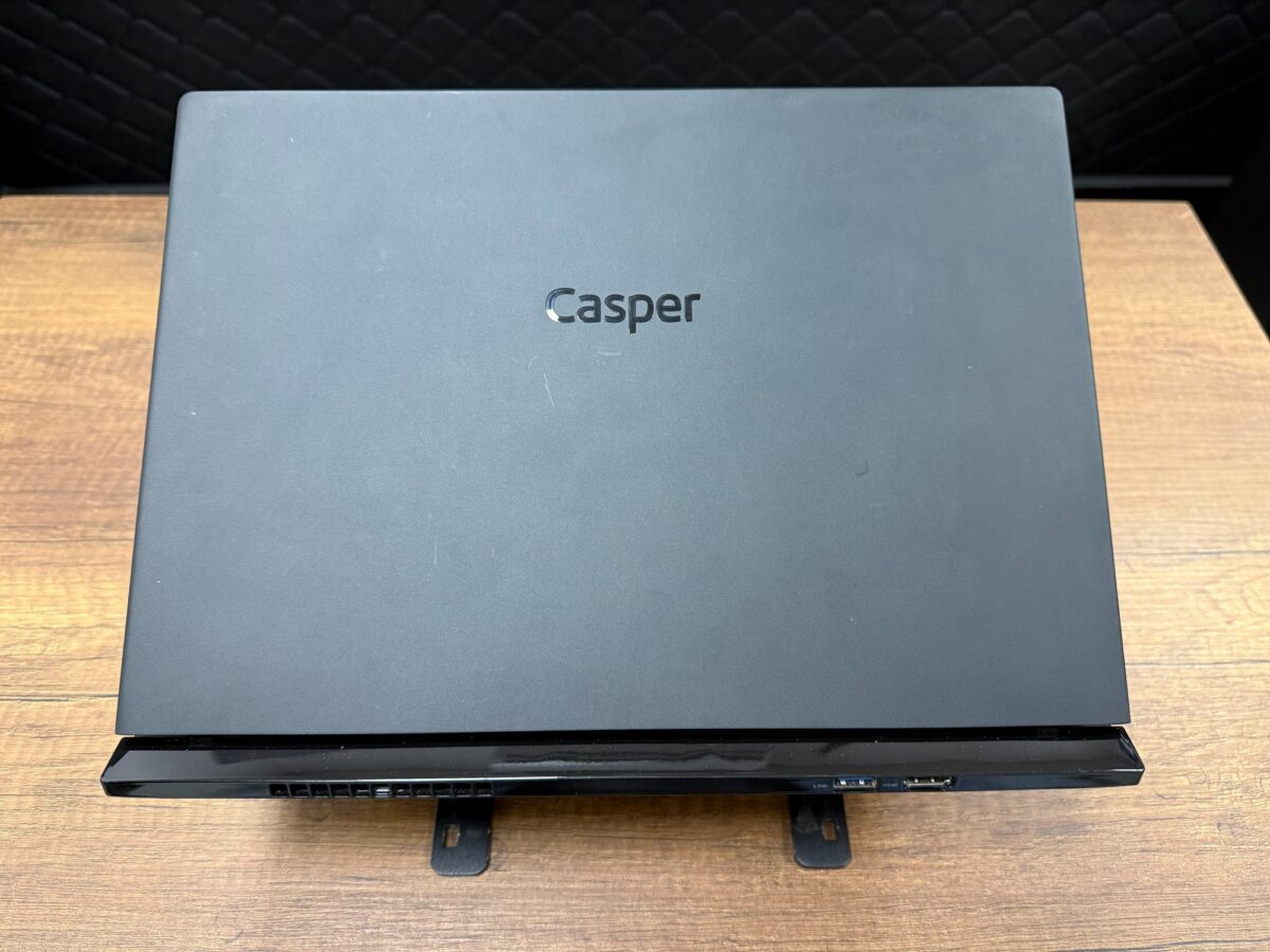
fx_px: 881
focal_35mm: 24
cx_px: 635
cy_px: 476
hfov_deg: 71.6
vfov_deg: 56.8
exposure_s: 1/50
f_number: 1.78
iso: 320
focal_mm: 6.76
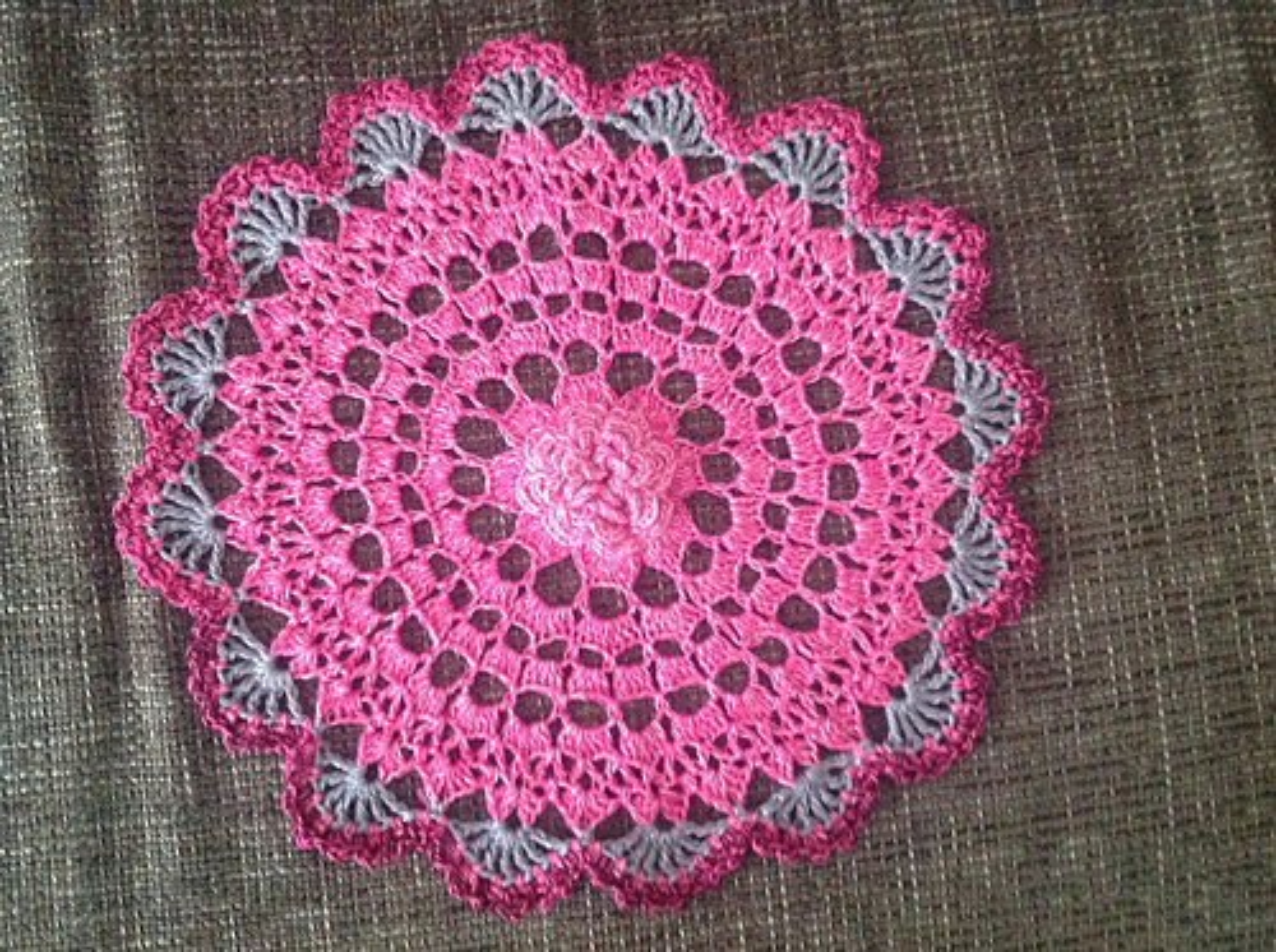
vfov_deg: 40.6
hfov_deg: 52.7
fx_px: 1288
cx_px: 638
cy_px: 476
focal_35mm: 35
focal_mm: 4.28
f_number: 2.4
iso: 640
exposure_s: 1/15
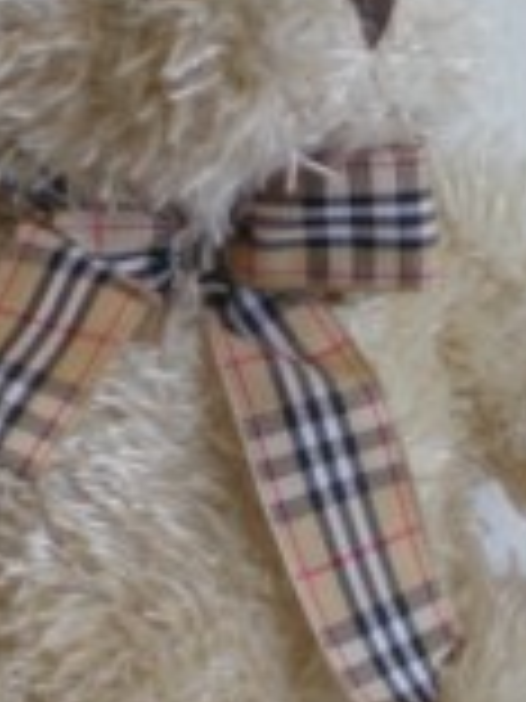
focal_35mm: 127
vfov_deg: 15.5
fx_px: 2573
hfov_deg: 11.7
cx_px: 175
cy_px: 454
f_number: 3.1
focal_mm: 6.3
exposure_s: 1/41.1
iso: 64
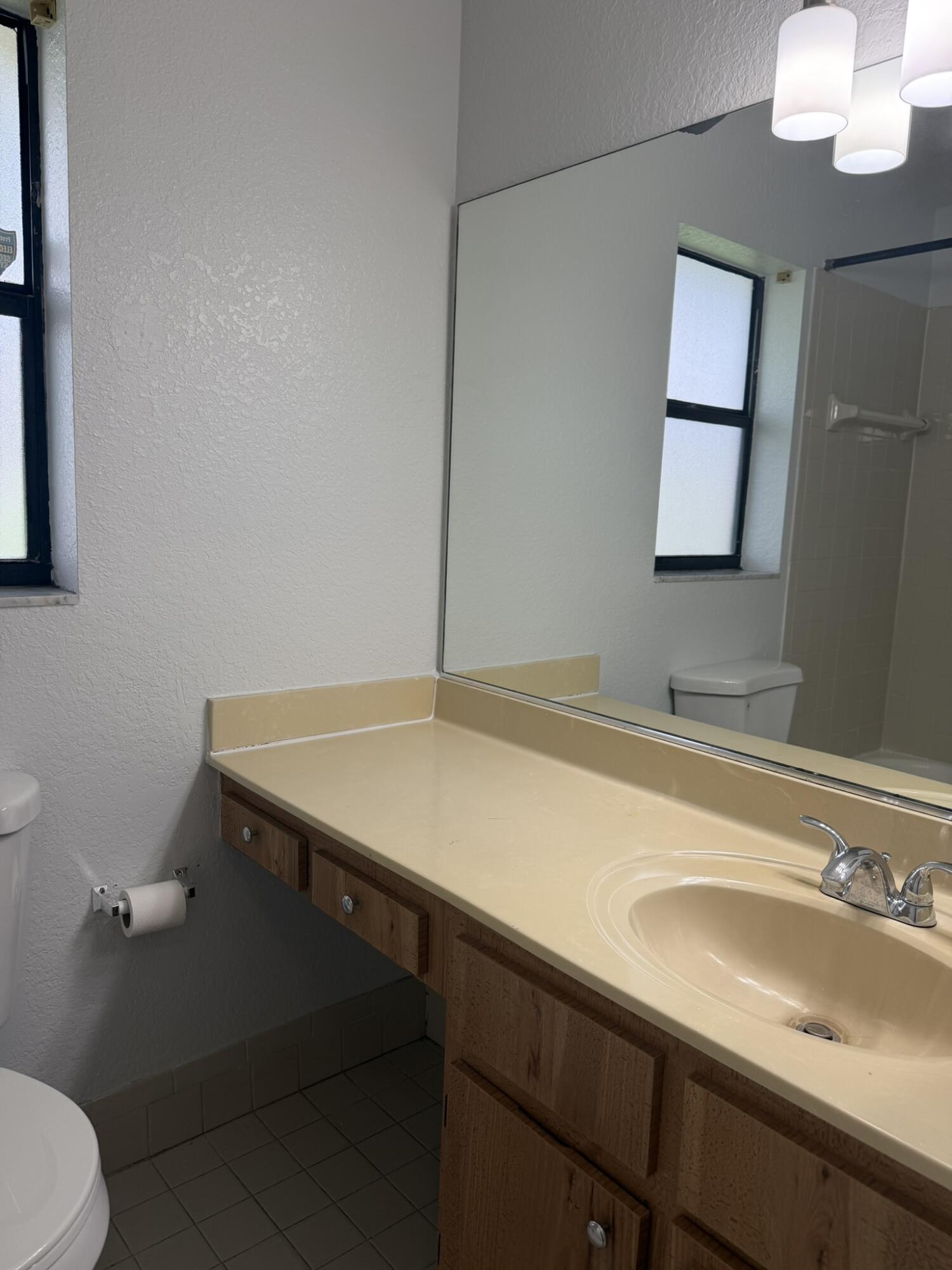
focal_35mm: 24
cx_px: 476
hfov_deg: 56.8
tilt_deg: -7.5
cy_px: 635
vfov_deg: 71.6
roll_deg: -3.4
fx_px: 880
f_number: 1.78
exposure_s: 1/191
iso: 80
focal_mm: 6.76
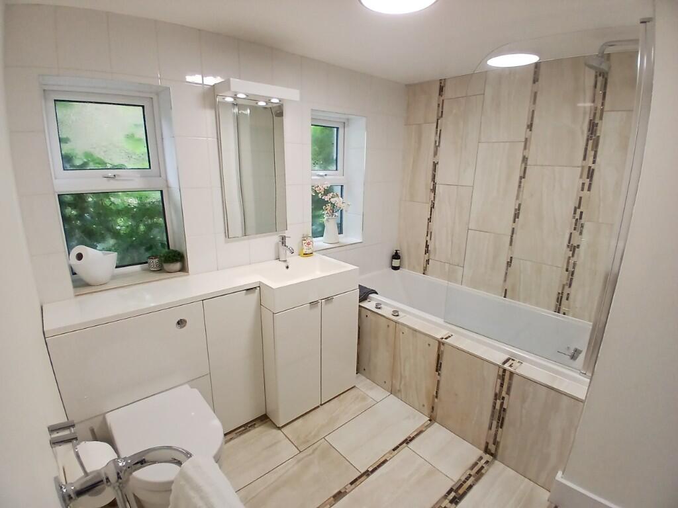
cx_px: 339
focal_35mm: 17
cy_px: 254
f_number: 2.2
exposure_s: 1/33.3
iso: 100
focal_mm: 1.4
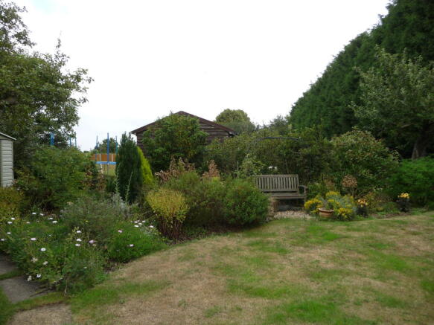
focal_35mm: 28
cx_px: 217
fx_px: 351
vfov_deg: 49.7
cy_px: 162
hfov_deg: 63.5
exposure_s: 1/400
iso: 100
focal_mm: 4.7
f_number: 3.3
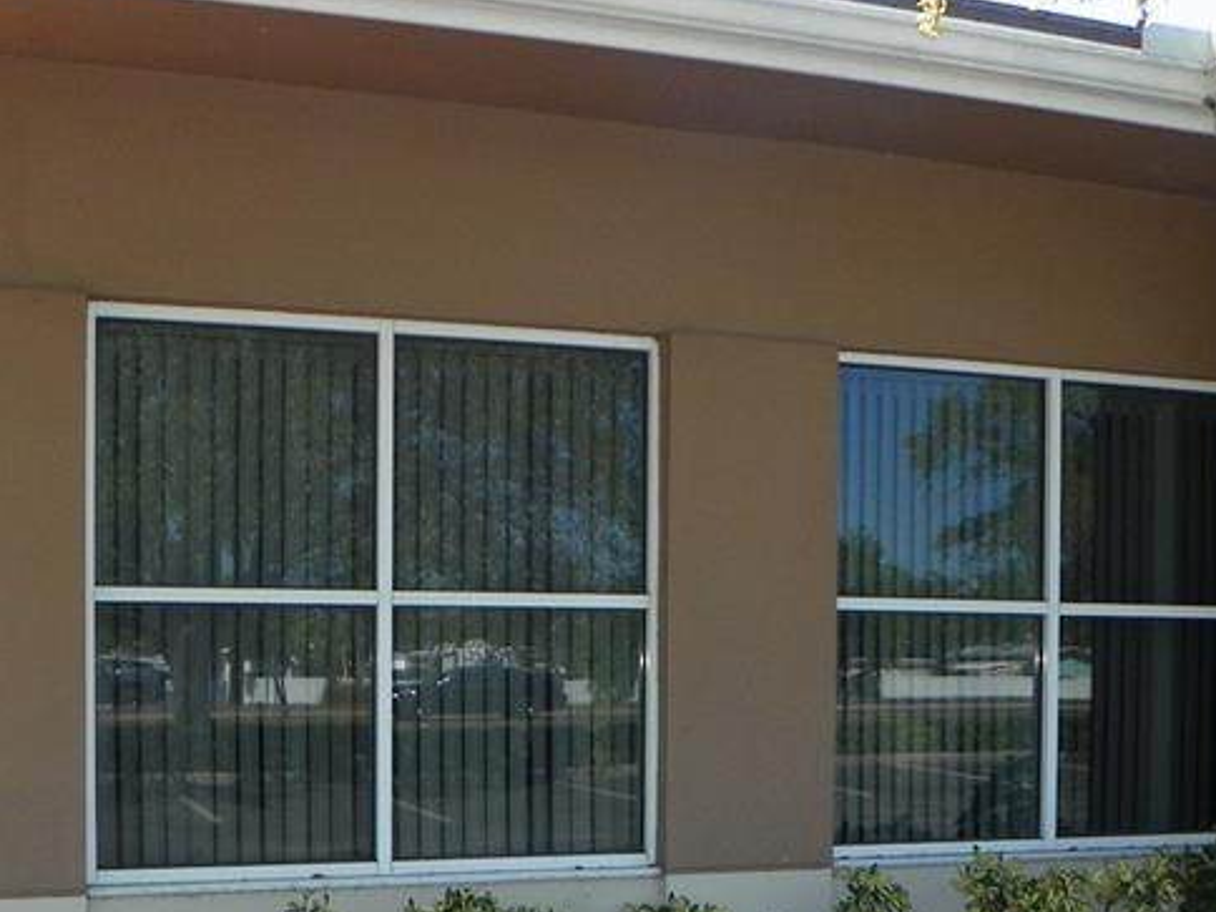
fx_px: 1932
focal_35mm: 55
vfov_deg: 25.9
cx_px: 756
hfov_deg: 34.8
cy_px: 781
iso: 64
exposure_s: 1/320
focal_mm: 4.6
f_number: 2.8
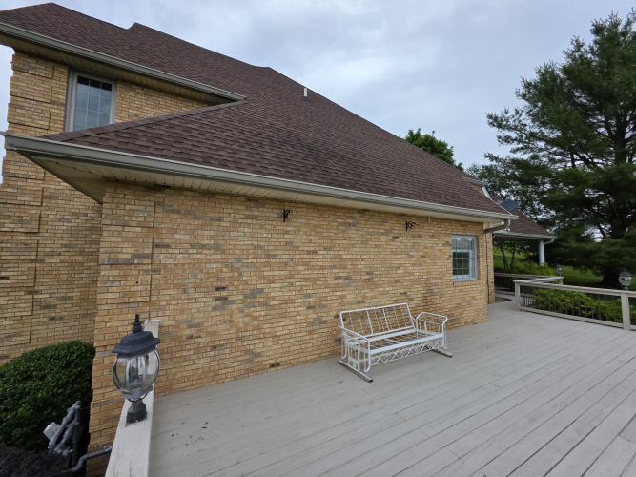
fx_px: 239
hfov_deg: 106.2
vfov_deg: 89.9
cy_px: 238
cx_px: 318
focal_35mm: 13
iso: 25
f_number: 1.9
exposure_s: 1/120
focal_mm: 2.2
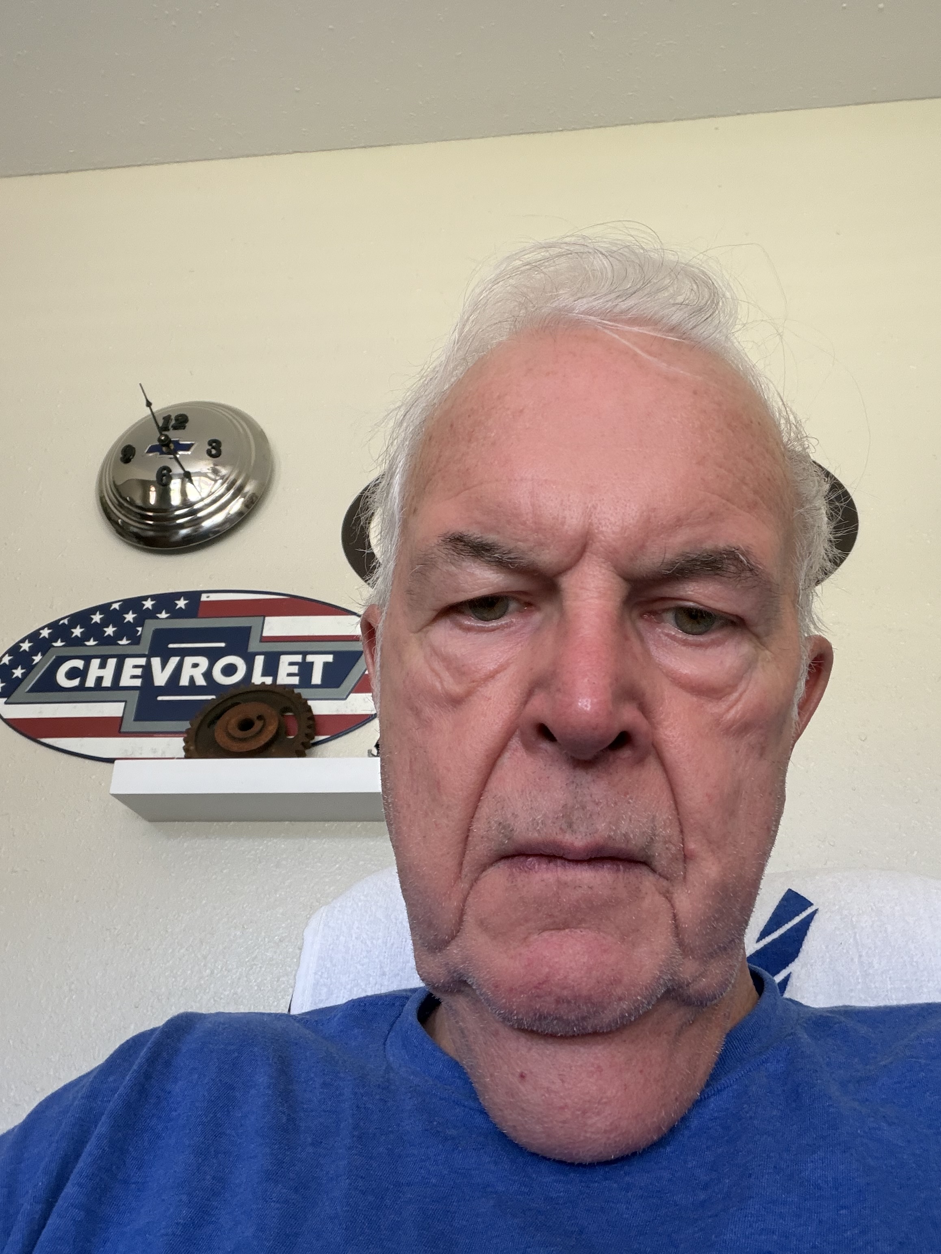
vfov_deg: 60.0
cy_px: 627
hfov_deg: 46.8
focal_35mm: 30
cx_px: 470
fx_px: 1087
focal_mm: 2.71
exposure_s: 1/60
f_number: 1.9
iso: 160
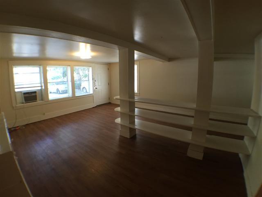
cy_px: 98
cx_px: 131
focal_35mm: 29
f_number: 2.2
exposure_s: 1/30
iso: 125
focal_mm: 4.15
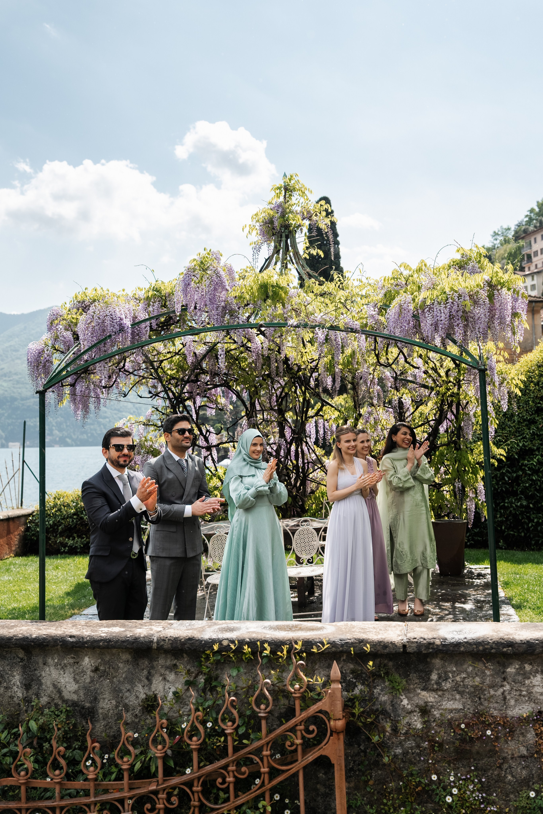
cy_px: 407
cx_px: 272
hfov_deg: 40.0
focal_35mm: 33
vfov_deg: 57.2
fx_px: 747
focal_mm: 33
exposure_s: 1/2000
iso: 100
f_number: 2.8
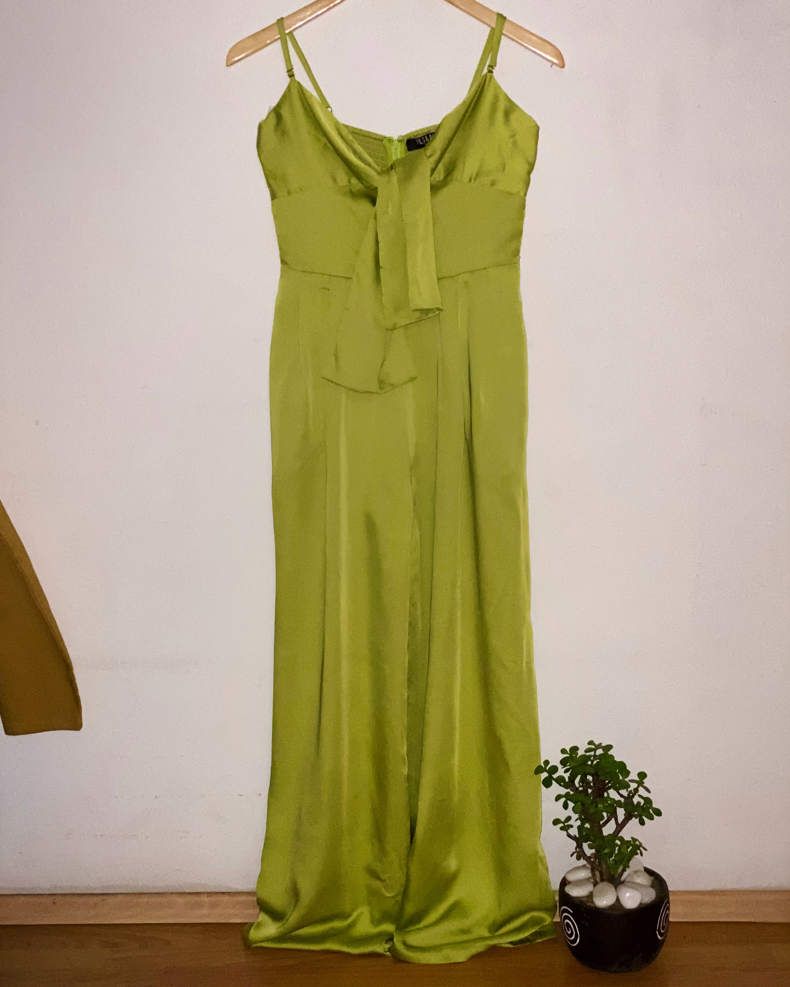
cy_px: 454
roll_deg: +1.1
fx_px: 1607
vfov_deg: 34.1
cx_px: 395
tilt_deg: -9.6
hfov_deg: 27.6
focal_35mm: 55
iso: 200
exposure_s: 1/34
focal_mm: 6
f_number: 2
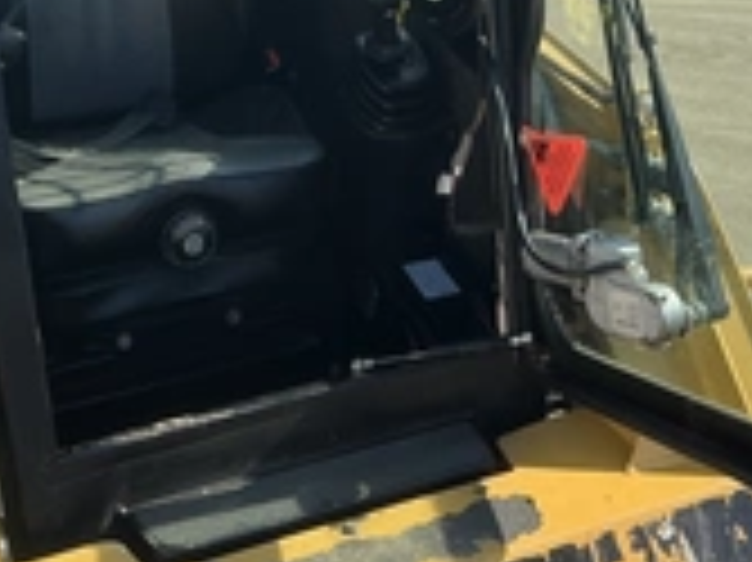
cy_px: -103
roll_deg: +0.5
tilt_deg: -5.2
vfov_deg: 20.5
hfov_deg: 29.0
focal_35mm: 67
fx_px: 1454
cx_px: 405
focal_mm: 3
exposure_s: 1/912
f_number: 1.8
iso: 25
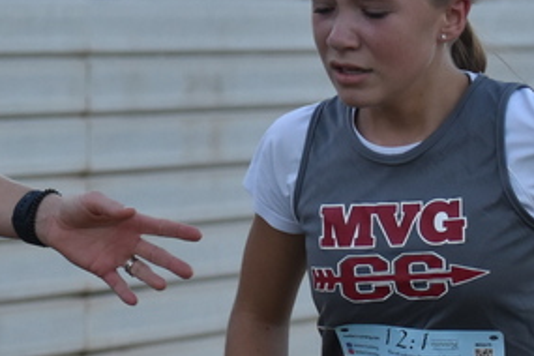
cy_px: 149
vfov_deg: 3.3
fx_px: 6230
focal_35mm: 420
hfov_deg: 4.9
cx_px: 39
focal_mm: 78
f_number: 4.8
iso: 1000
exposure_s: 1/500
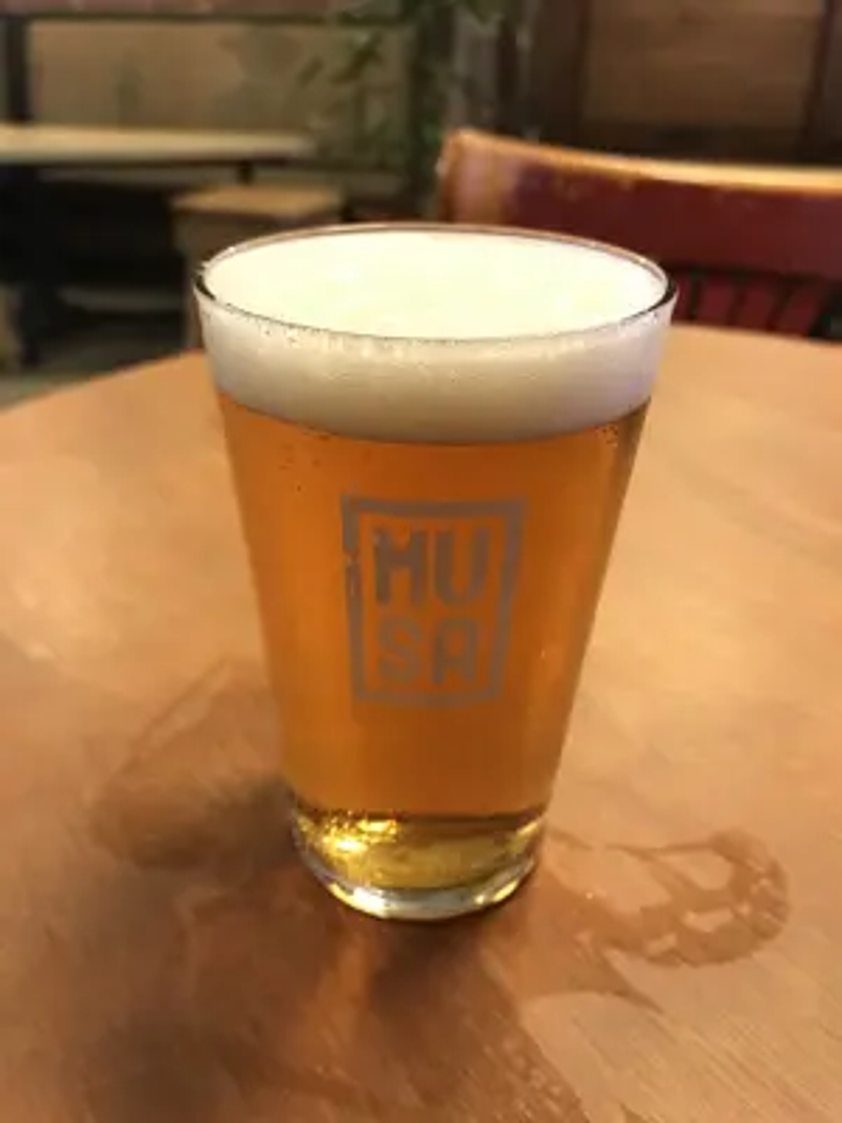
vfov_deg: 63.4
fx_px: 908
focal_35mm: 28
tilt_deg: -27.0
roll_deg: -1.4
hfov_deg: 49.7
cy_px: 562
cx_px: 421
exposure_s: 1/17
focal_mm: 3.99
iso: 100
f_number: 1.8
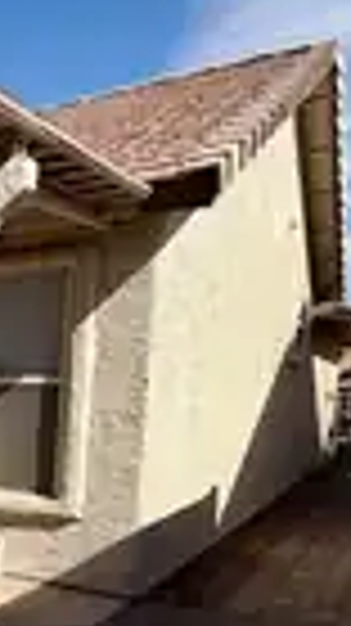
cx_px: -446
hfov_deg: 16.1
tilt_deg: -5.2
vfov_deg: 45.4
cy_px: 437
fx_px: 729
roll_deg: -0.7
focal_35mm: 44
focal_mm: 2.22
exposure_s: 1/876
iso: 20
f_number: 2.2
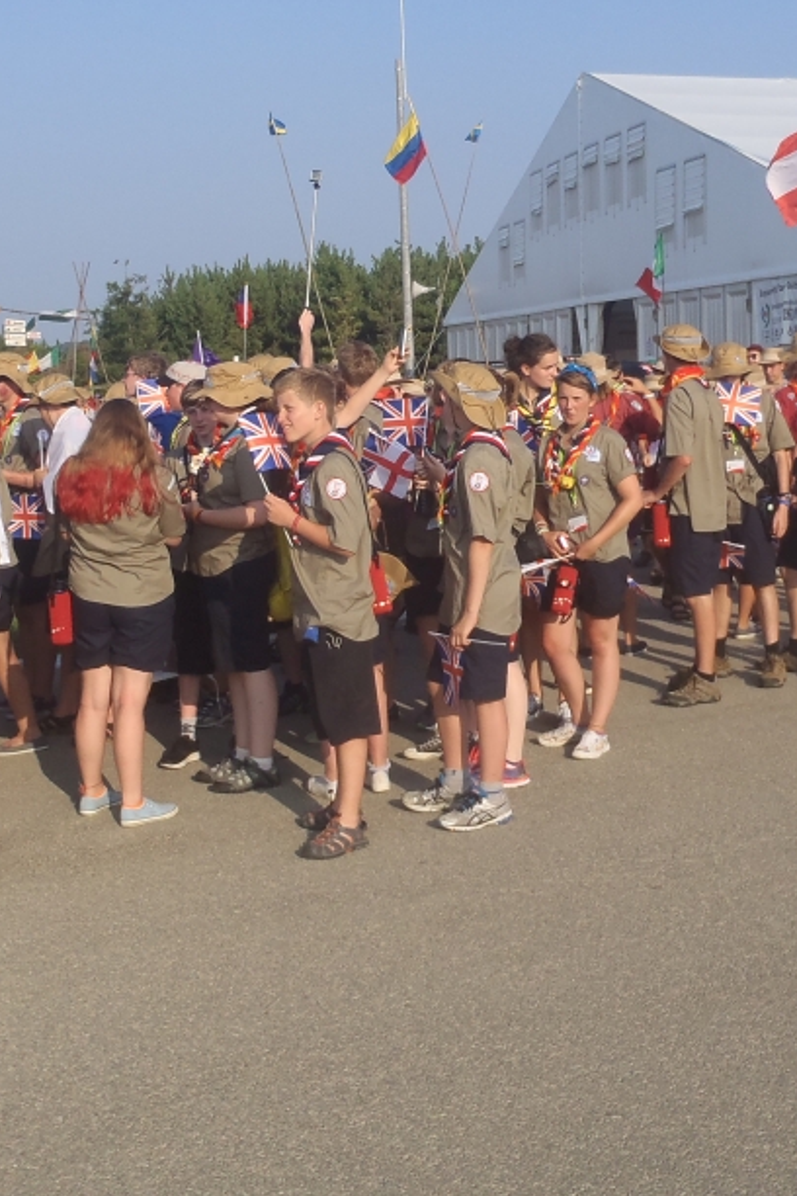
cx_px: 463
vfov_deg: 38.5
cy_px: 414
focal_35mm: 51
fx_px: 1693
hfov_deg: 26.4
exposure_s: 1/500
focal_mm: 5
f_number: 4.5
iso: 80
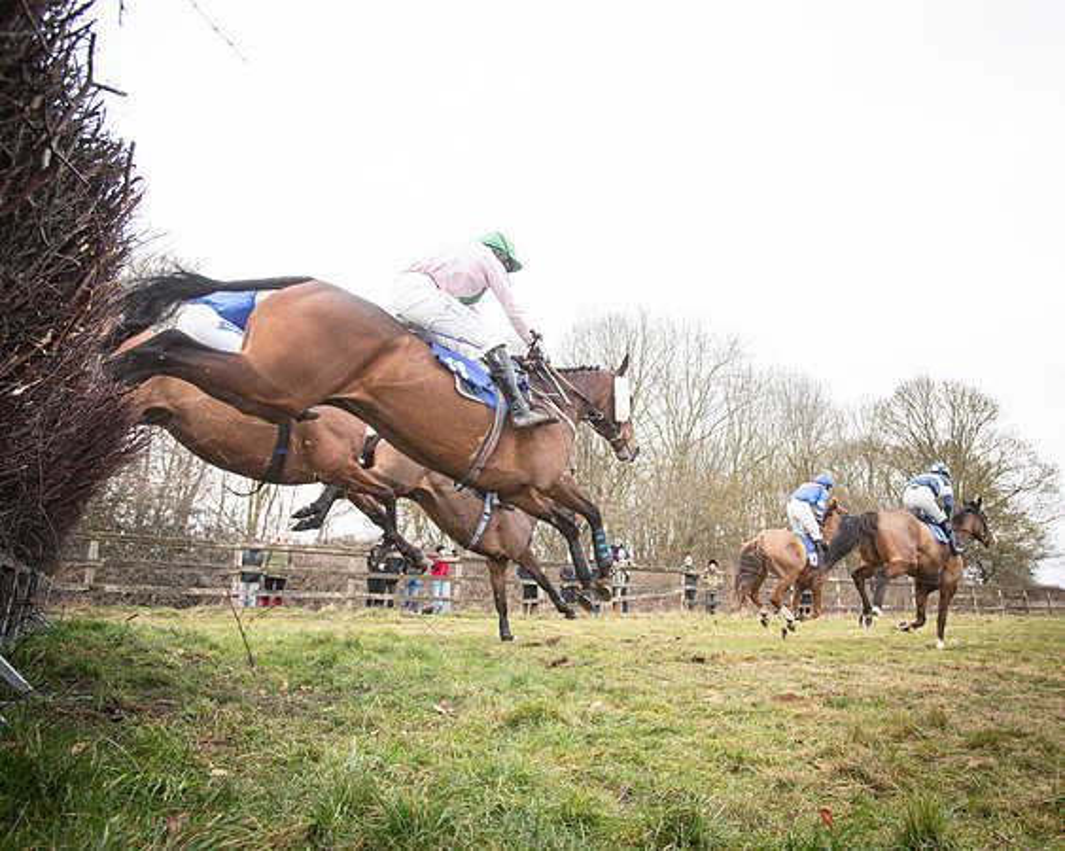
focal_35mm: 23
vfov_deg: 61.9
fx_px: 710
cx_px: 639
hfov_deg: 73.0
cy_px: 426
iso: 2000
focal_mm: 20
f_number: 6.3
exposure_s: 1/1600
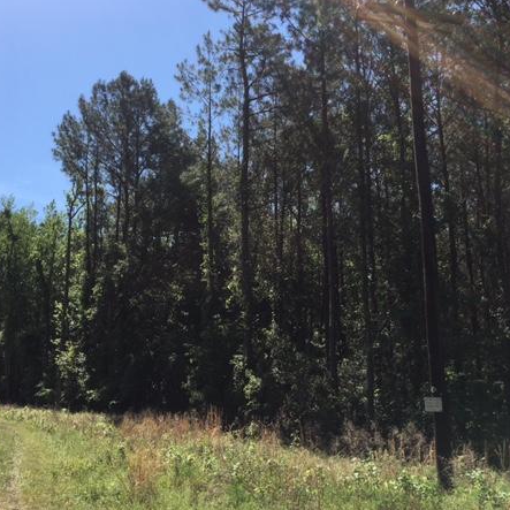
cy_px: 254
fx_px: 617
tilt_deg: +10.8
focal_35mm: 37
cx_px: 244
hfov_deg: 44.9
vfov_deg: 44.9
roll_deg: +0.0
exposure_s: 1/1479
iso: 25
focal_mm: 4.15
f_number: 2.2
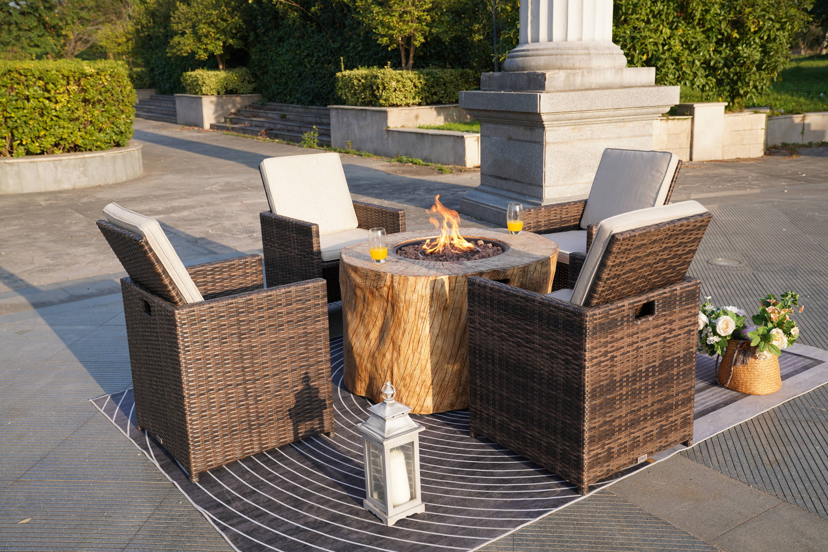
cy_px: 276
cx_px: 414
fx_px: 805
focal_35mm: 35
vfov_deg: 37.9
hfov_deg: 54.4
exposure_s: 1/160
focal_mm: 35
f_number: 5.6
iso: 100
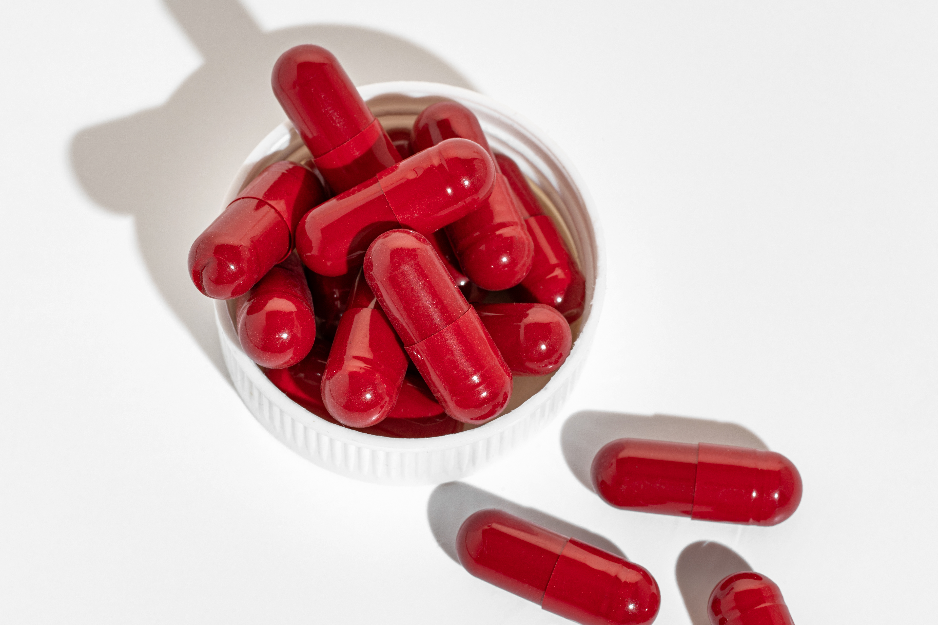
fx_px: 2892
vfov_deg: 12.3
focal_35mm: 111
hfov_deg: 18.4
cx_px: 445
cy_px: 301
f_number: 14
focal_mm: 105
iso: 100
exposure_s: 1/125
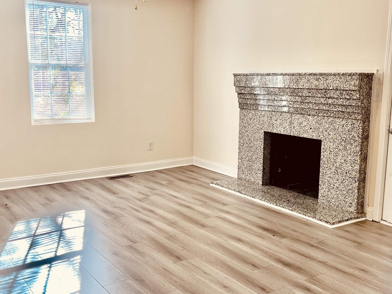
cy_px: 146
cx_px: 195
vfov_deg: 36.8
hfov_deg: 47.9
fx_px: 442
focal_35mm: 39
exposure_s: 1/164
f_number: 1.6
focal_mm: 5.1
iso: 64
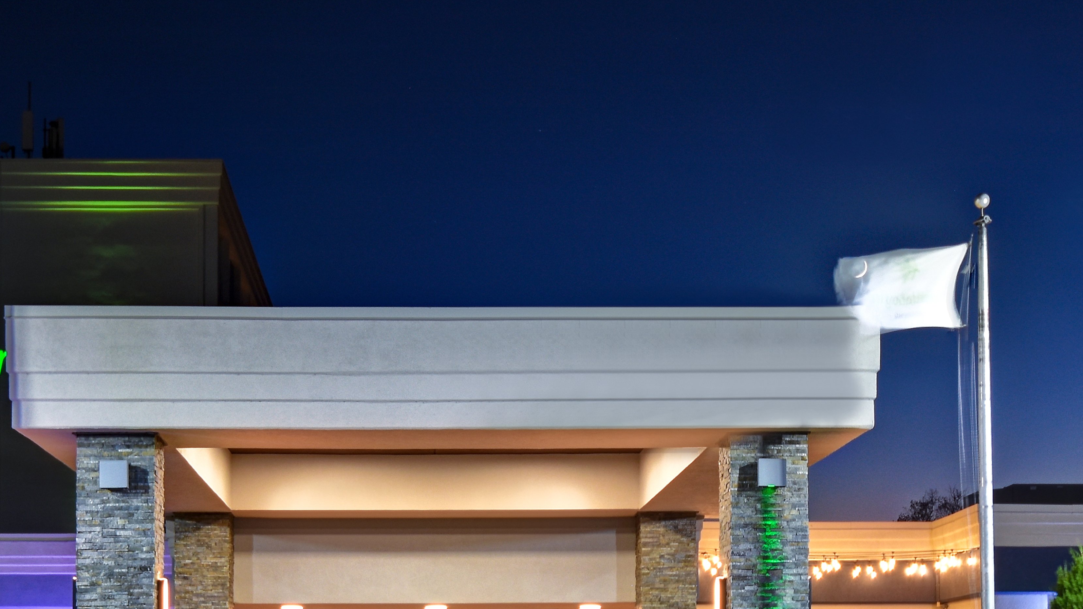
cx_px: 525
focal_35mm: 57
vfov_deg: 20.3
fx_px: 1637
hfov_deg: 36.6
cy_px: 632
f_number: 7.1
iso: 250
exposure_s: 1/2.5
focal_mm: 20
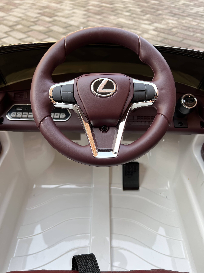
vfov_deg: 67.3
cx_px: 102
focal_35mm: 26
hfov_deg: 53.1
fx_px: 204
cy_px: 136
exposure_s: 1/209
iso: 40
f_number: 1.5
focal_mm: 5.7
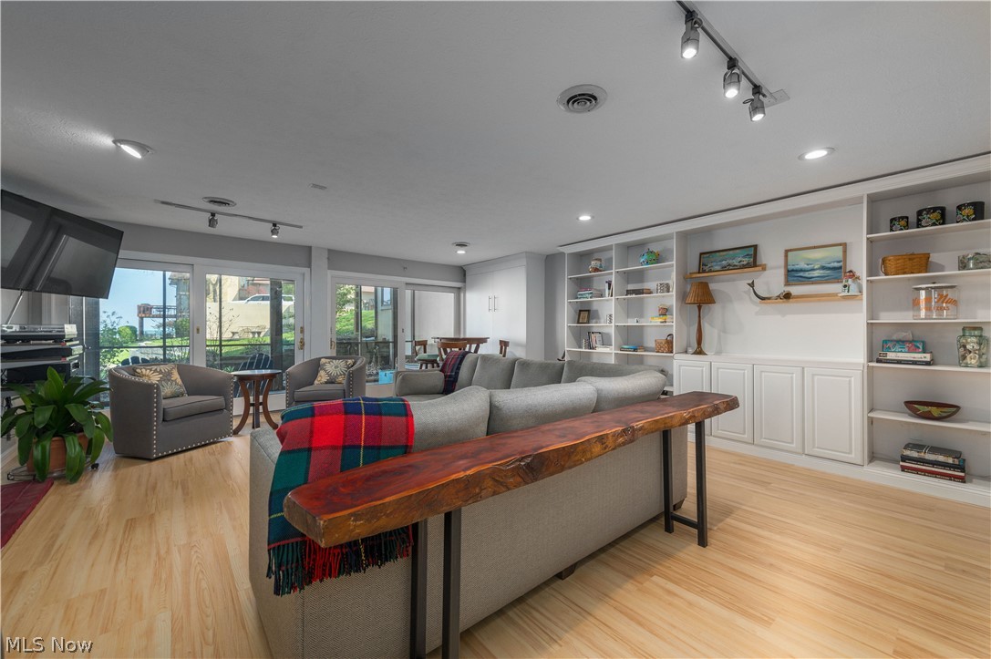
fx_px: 385
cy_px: 330
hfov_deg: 104.3
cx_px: 496
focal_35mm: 14
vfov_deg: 81.1
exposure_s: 1/60
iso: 64
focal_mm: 14
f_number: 8
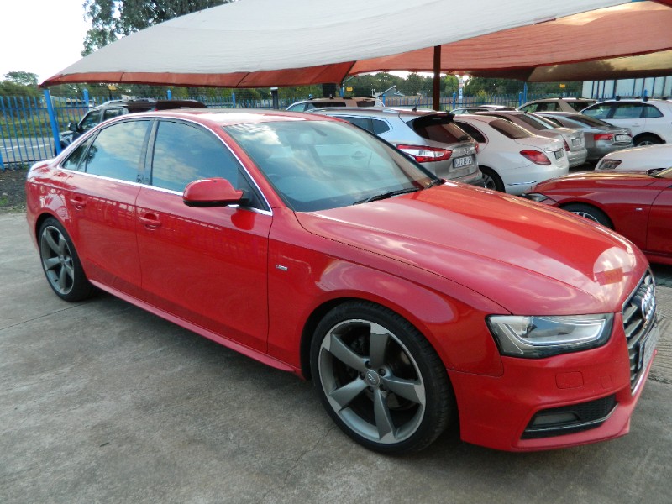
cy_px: 252
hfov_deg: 69.4
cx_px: 336
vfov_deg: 54.9
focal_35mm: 25
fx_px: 485
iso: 250
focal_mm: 4.5
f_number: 3.1
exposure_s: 1/250
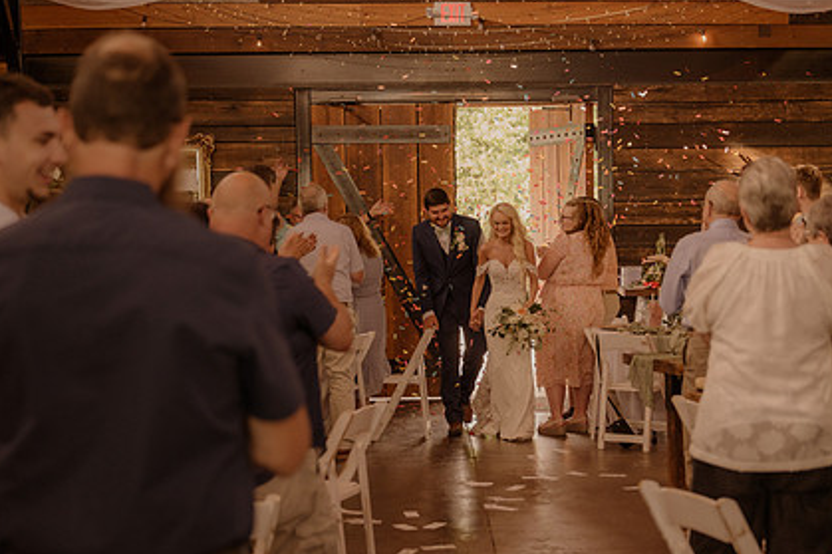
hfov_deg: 27.3
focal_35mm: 74
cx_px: 522
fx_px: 1709
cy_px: 374
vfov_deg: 18.4
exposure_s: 1/320
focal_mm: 52
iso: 1000
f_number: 2.8
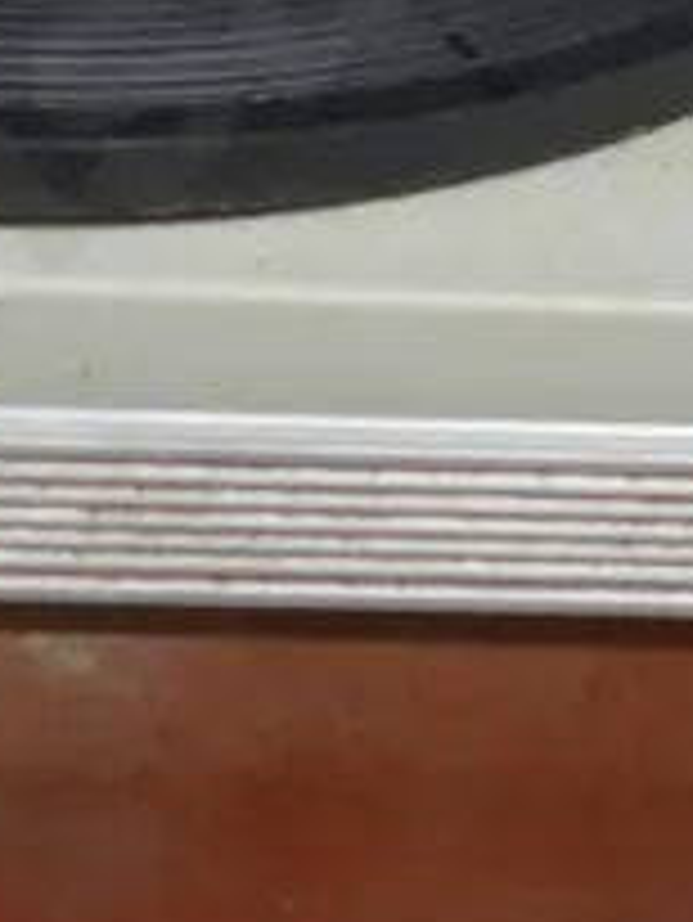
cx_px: 508
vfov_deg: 6.8
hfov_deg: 5.1
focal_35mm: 290
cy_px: -196
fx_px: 7733
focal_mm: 29
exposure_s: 1/60
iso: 800
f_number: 5.4
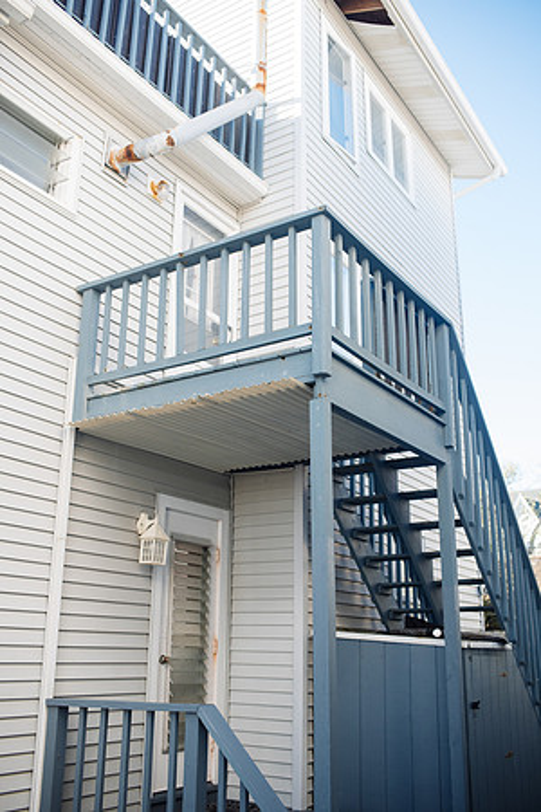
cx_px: 270
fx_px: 789
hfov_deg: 37.9
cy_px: 406
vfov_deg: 54.4
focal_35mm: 35
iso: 640
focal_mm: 35
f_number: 2.8
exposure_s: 1/1250
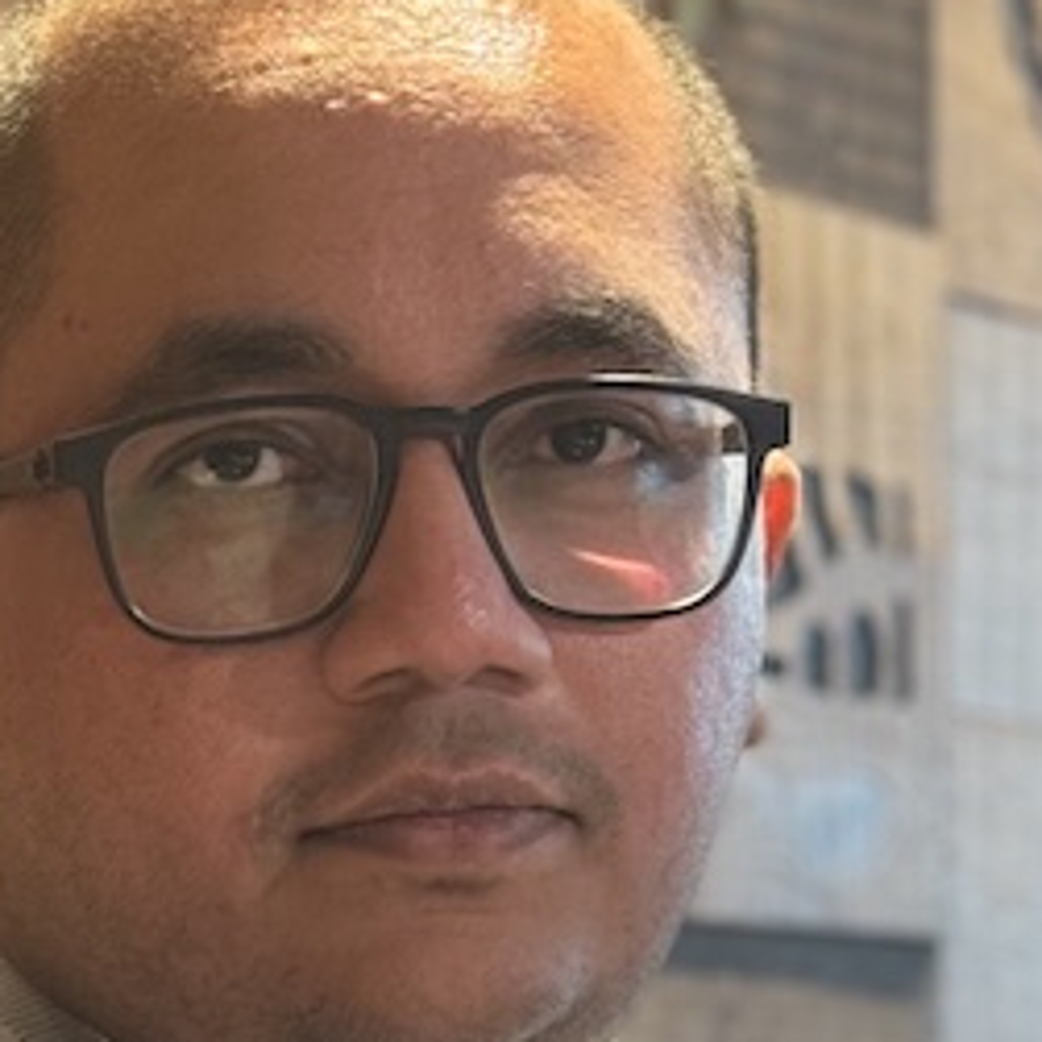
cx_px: 12
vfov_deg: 10.8
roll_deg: +1.0
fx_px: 5381
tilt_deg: -0.3
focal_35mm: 158
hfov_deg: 11.0
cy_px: 1347
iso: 200
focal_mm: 6.86
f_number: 1.78
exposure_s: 1/49
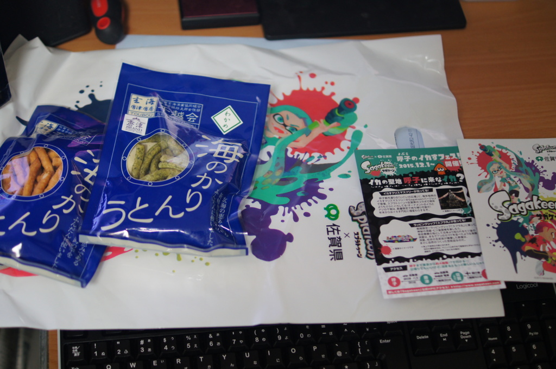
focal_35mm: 52
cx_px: 278
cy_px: 184
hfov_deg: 37.9
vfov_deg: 25.7
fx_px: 810
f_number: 1.8
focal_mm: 35
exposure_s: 1/60
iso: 500
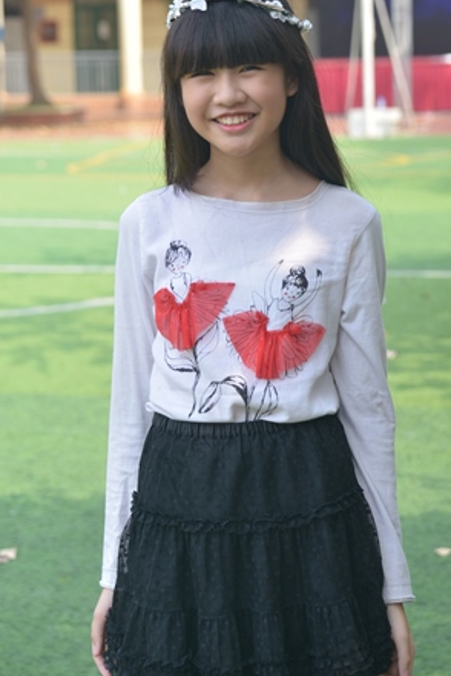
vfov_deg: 18.7
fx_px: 2045
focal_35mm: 109
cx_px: 255
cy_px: 229
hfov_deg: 12.6
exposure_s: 1/200
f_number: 5
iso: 125
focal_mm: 75
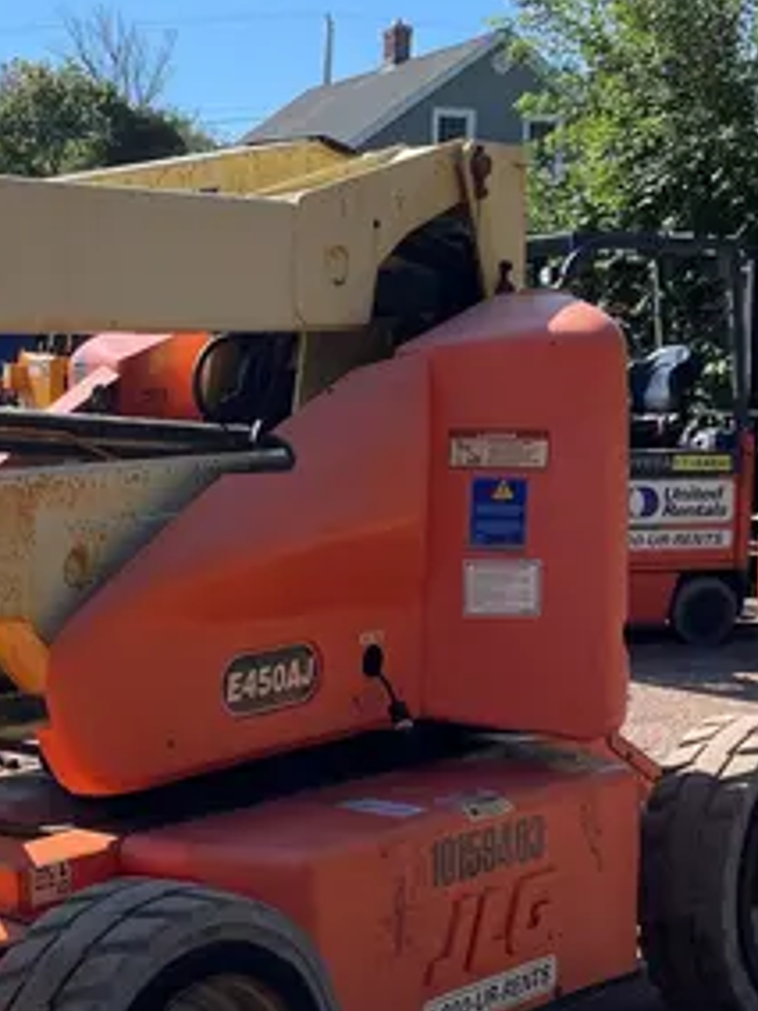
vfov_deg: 28.8
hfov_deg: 21.6
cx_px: 132
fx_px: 1956
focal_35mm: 67
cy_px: 639
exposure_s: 1/3040
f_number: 1.6
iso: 32
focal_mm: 4.2
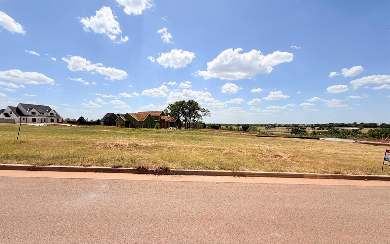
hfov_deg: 101.5
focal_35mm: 15
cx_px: 193
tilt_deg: -3.5
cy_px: 134
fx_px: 159
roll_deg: -0.1
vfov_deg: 74.6
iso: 20
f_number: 2.2
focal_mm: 2.22
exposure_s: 1/1901
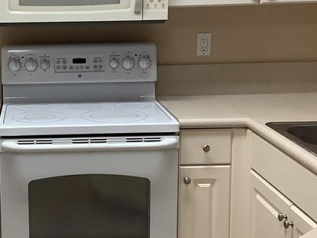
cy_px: 116
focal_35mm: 75
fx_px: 687
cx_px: 48
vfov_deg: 19.6
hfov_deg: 25.4
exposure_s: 1/60
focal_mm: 3.3
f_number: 2.4
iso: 100
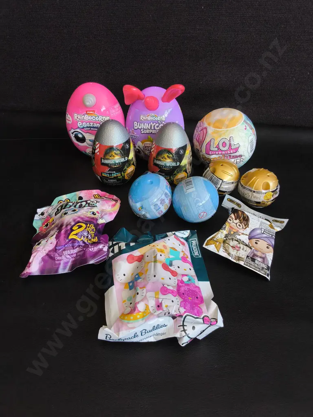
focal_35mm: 27
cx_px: 156
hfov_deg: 51.4
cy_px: 208
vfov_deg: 65.3
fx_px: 326
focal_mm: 2.87
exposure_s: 1/120
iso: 125
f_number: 2
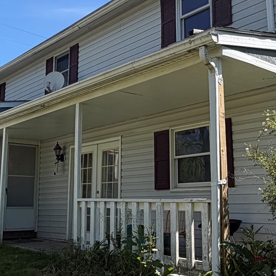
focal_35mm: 48
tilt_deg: +11.7
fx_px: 433
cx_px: 125
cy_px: 121
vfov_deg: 35.3
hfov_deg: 35.3
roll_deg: -0.2
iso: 32
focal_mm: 2.22
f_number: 2.2
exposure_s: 1/770
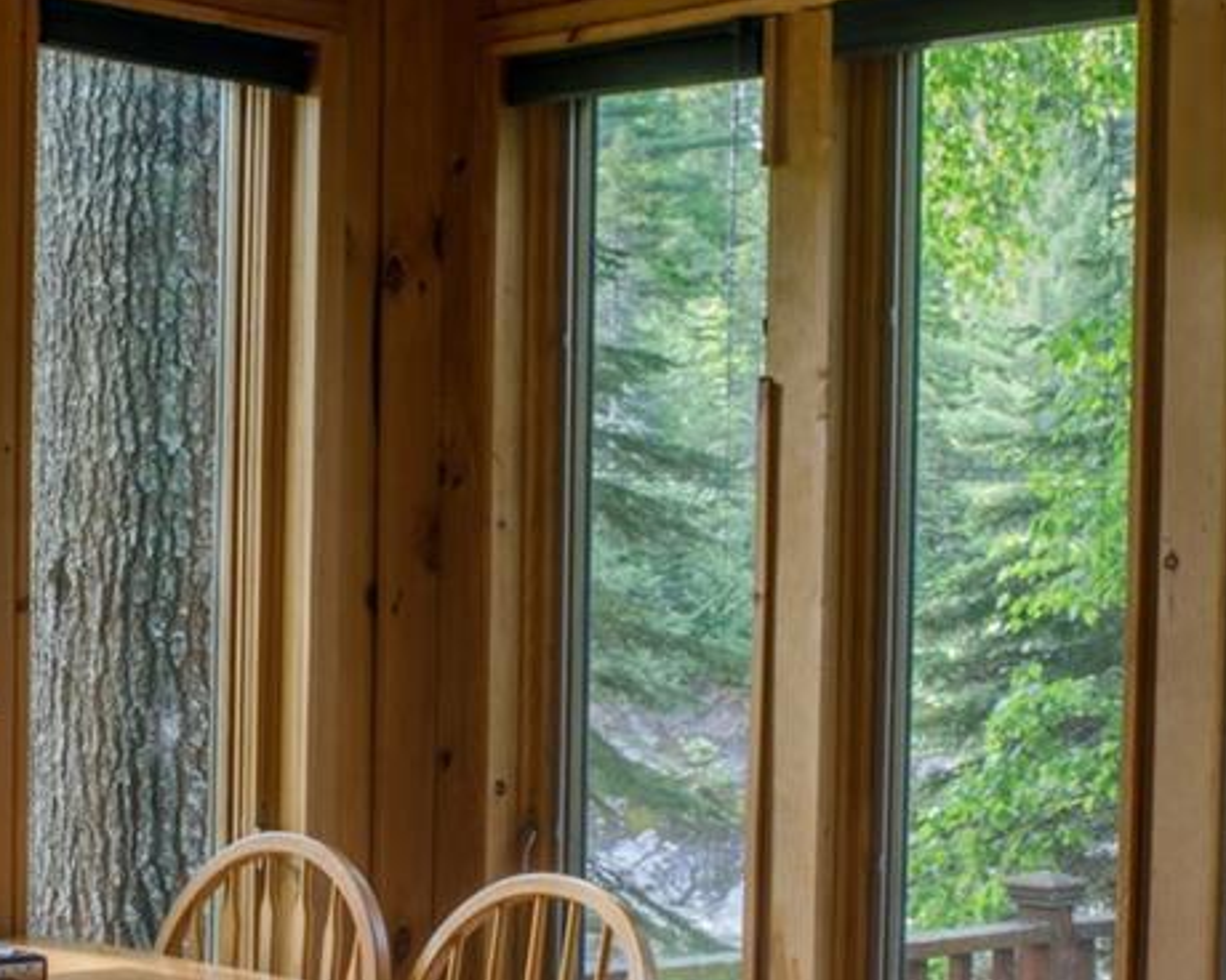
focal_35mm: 75
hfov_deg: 25.2
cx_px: 389
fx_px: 2721
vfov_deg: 20.3
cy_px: 752
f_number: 22
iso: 200
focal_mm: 24
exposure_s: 1.3
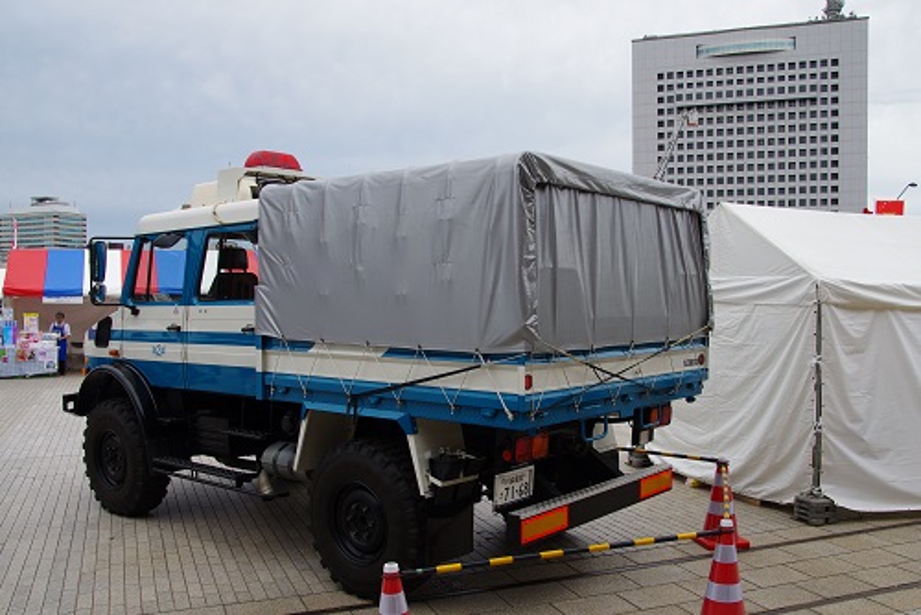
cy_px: 308
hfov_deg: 57.2
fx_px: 845
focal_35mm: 33
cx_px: 460
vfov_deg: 40.0
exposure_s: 1/320
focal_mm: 22
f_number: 8
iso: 200
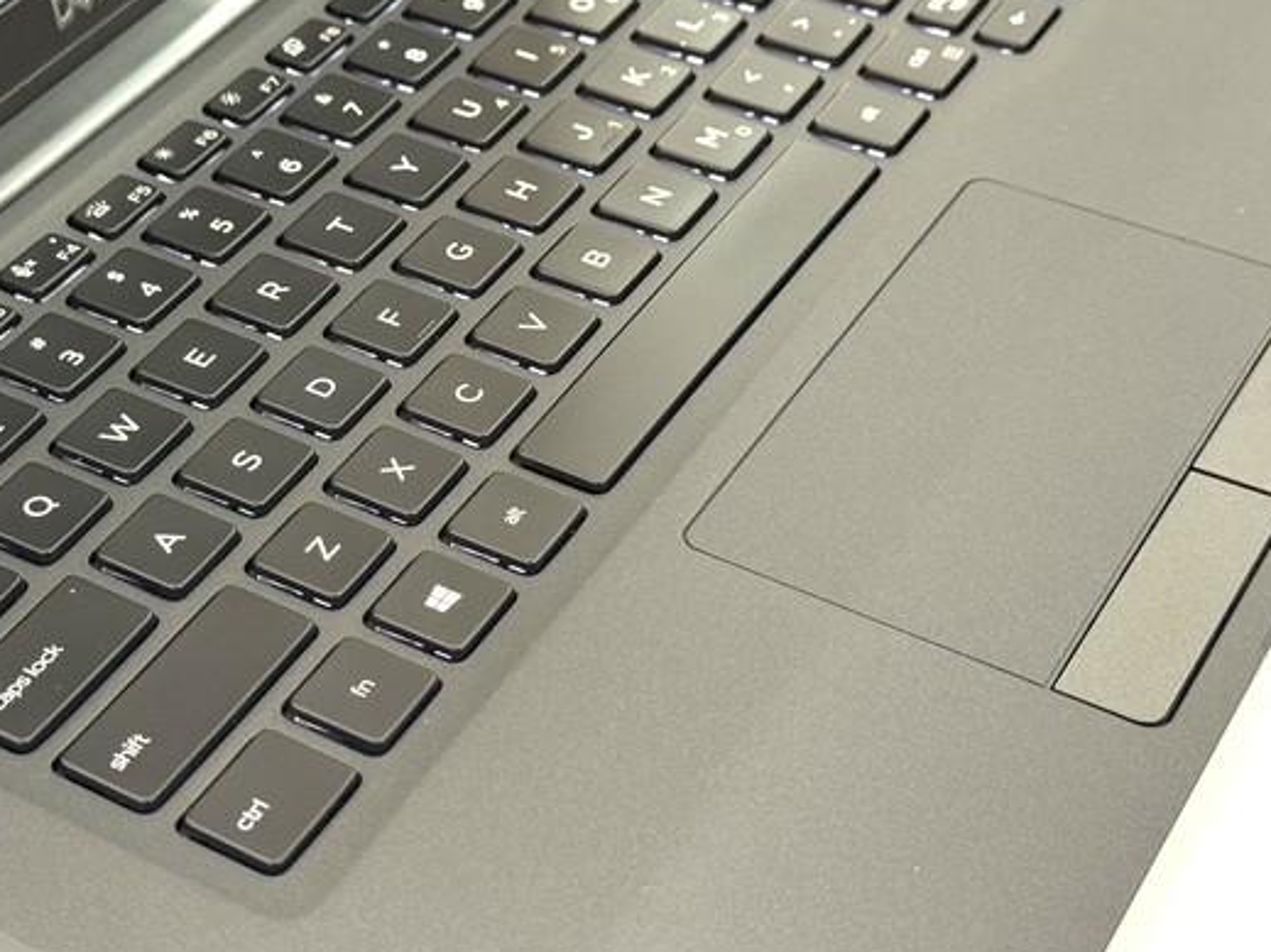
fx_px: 2716
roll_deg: +3.1
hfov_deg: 26.2
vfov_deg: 19.8
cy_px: 328
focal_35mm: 74
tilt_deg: -39.0
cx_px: 421
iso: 160
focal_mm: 6.76
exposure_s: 1/60
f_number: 1.78
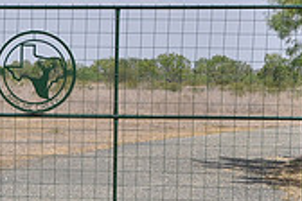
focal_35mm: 217
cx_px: 38
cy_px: 83
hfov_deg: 9.4
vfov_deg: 6.3
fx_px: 1820
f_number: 7.1
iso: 200
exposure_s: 1/200
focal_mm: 42
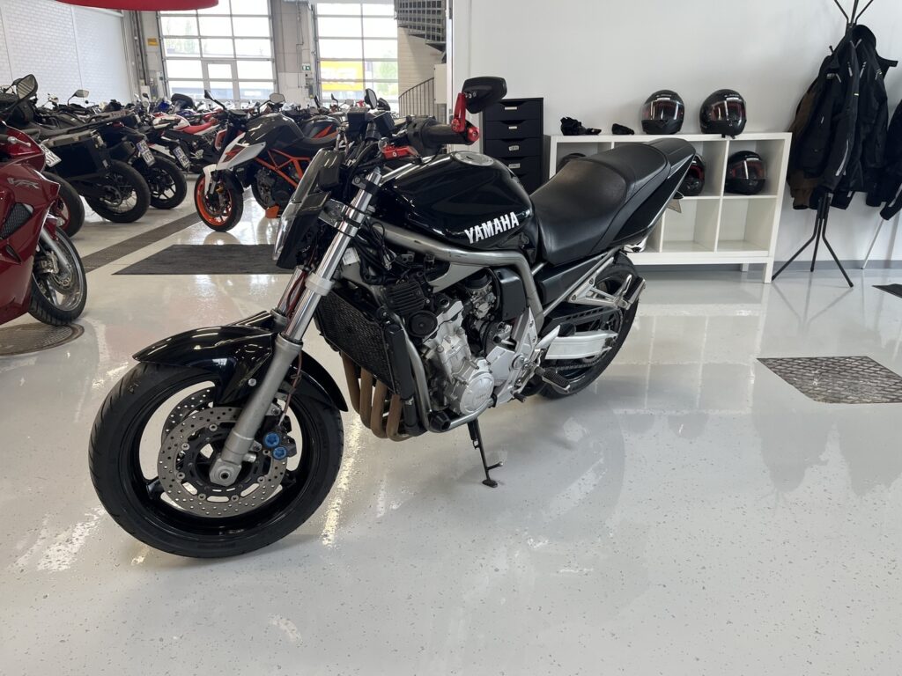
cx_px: 451
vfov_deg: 53.1
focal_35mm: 26
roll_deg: -0.5
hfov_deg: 67.3
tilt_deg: -19.0
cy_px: 338
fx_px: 677
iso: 80
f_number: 1.6
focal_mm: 5.1
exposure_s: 1/100
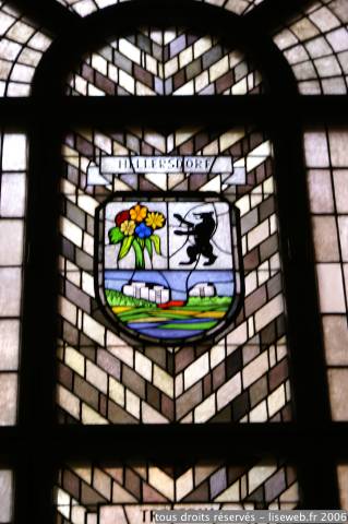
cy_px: 262
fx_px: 1526
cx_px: 174
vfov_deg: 19.5
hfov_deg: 13.0
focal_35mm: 105
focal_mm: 70
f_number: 5.6
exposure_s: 1/10
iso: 100
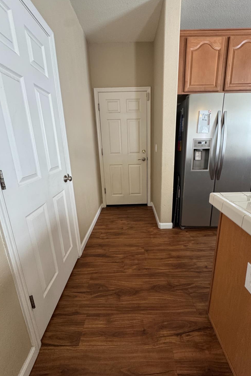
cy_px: 183
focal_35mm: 15
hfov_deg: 77.3
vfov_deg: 100.4
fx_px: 157
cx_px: 132
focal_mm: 2.22
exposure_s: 1/60
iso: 500
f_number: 2.2
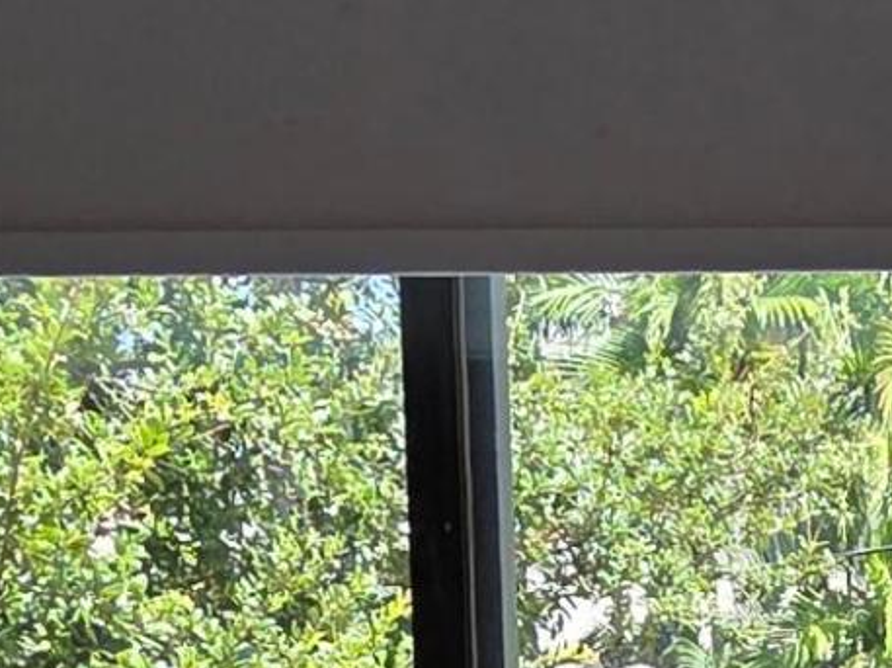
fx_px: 2111
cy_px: 1295
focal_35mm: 82
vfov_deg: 15.0
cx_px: 892
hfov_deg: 22.9
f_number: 2.2
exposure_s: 1/389
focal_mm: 2.2
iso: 50
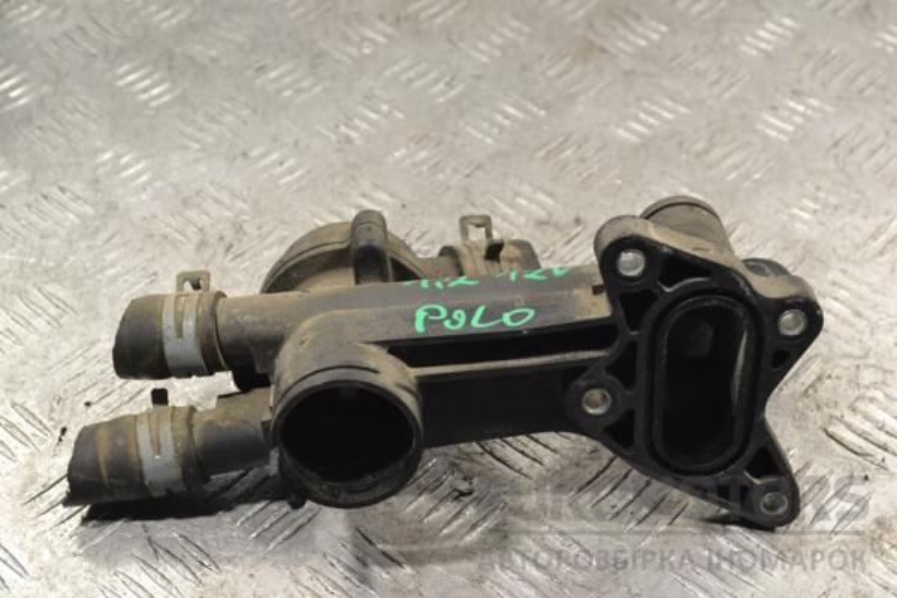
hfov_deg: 29.9
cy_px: 299
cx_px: 448
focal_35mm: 68
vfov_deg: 20.2
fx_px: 1682
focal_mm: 45
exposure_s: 1/250
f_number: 8
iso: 3200
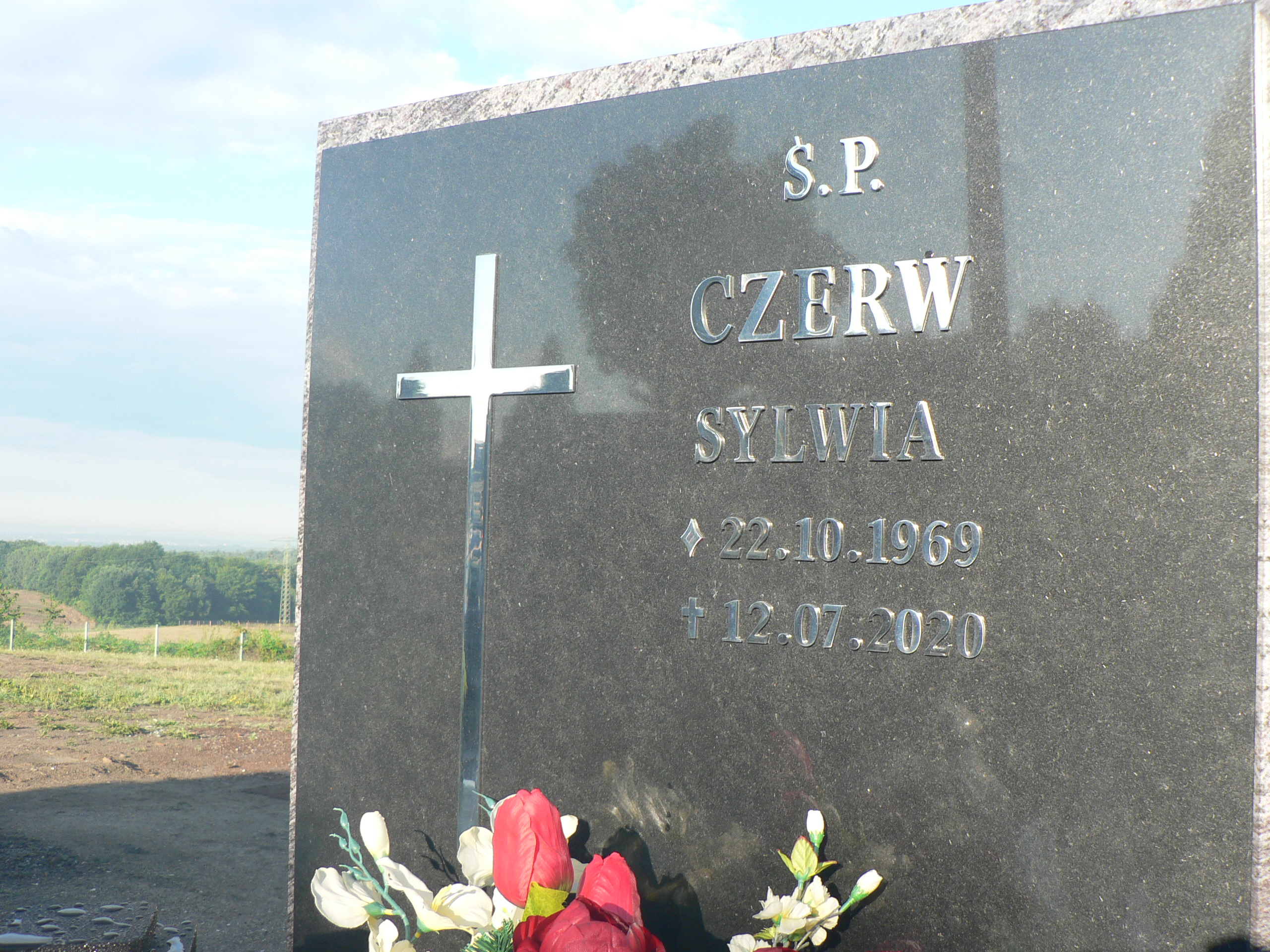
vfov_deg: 39.7
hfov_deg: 51.4
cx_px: 635
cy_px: 476
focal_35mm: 36
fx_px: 1321
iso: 80
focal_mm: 6
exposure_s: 1/125
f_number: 4
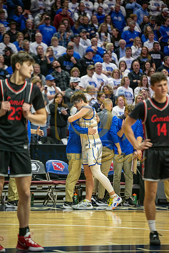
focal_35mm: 160
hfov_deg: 8.6
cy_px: 126
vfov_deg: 12.8
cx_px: 84
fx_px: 1127
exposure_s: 1/1000
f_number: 2.8
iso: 2500
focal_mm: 160
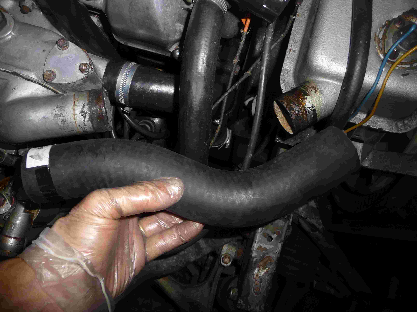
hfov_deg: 63.4
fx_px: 337
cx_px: 208
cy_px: 156
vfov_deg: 49.7
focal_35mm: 28
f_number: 3.3
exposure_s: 1/30
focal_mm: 4.7
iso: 100
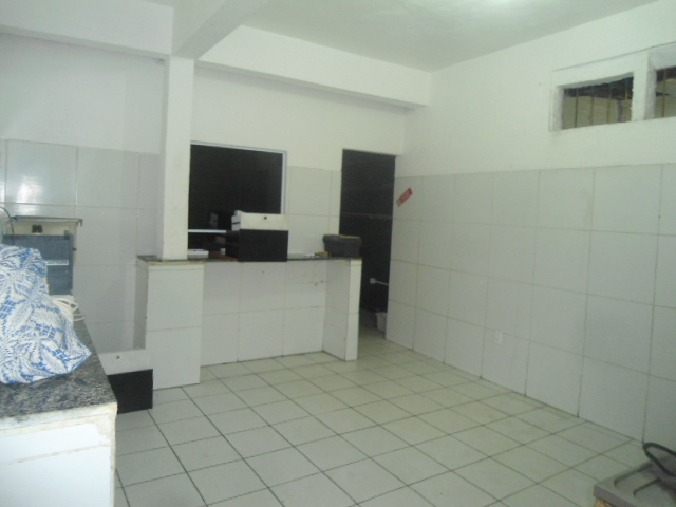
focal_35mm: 26
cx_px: 338
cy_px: 254
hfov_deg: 67.3
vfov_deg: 53.1
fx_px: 508
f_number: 2.8
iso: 200
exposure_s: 1/30
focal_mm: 4.7
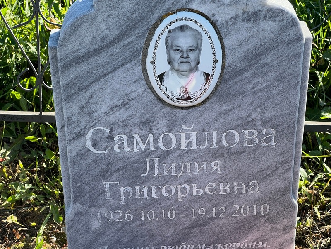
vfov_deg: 19.1
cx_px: 166
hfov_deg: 25.3
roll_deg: -0.7
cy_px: 124
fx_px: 736
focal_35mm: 77
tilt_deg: -30.0
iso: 32
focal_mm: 9
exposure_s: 1/203
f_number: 2.8
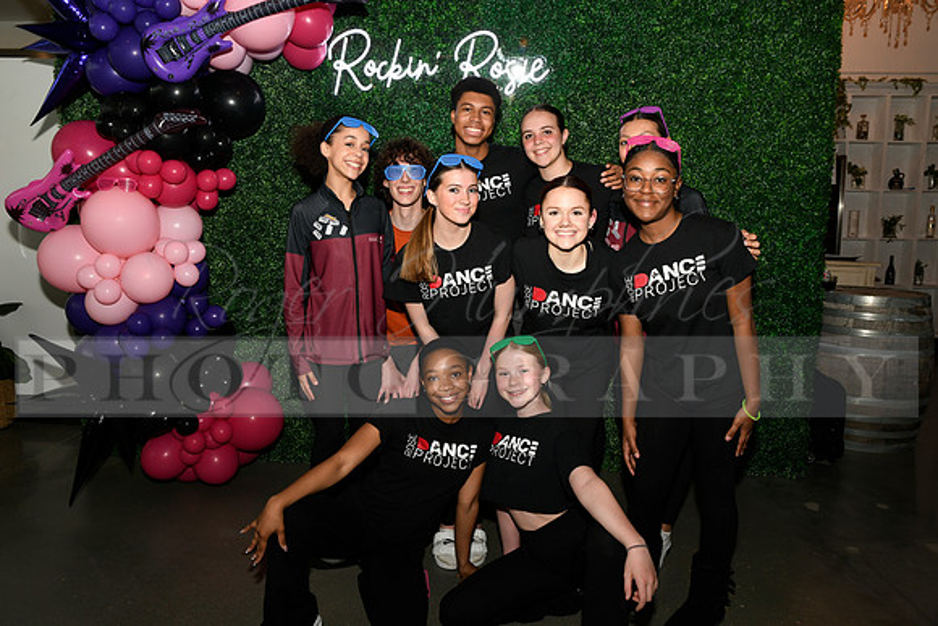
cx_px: 469
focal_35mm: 24
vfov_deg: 53.2
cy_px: 313
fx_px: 625
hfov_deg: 73.7
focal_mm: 24
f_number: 6.3
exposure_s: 1/60
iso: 500
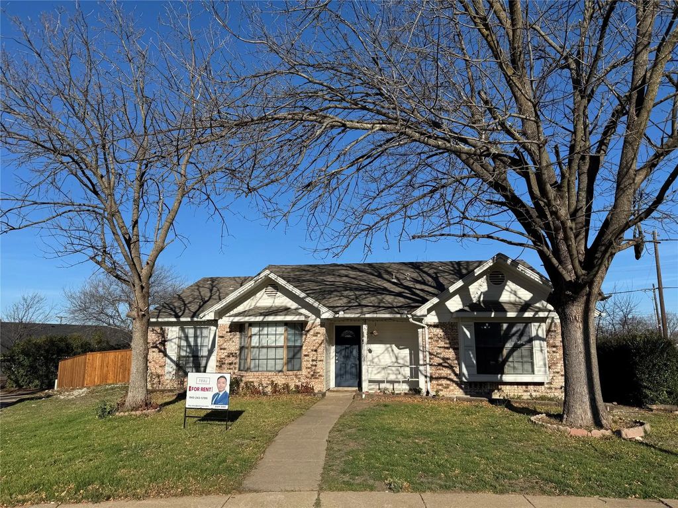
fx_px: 470
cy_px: 254
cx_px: 339
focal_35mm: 24
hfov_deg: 71.6
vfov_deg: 56.8
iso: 80
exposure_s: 1/6410
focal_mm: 6.76
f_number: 1.78
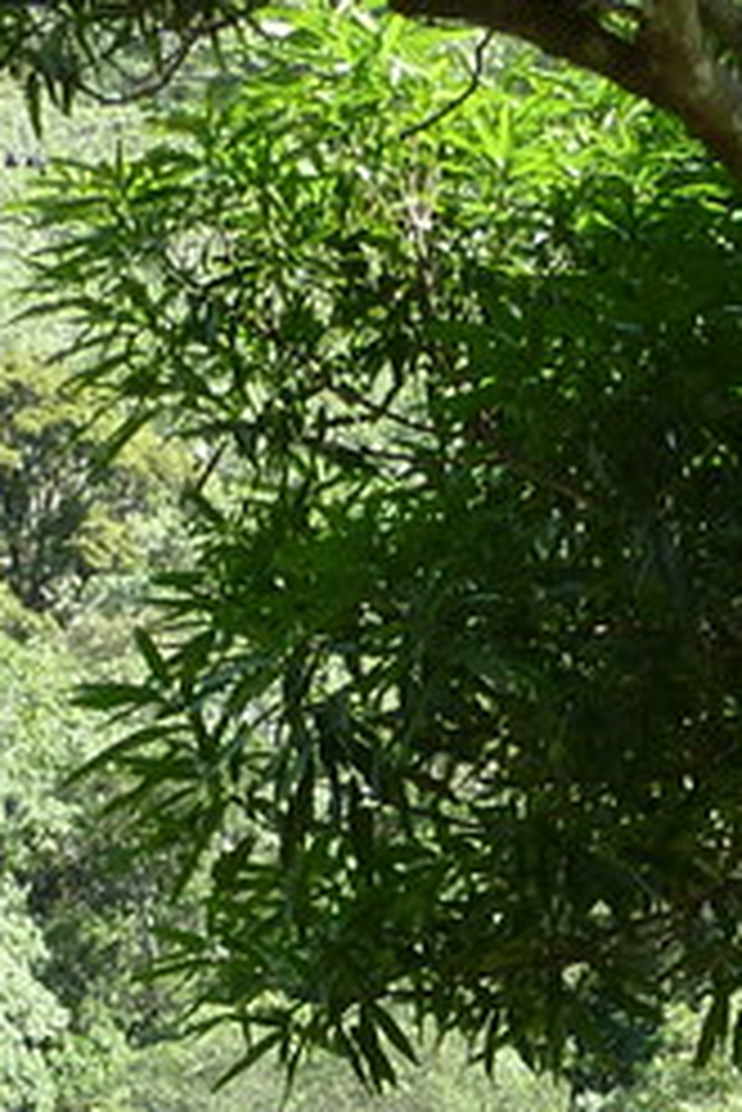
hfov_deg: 7.3
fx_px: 5773
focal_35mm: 187
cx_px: 904
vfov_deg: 10.5
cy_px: 1801
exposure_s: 1/125
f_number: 4
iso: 80
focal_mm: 6.1
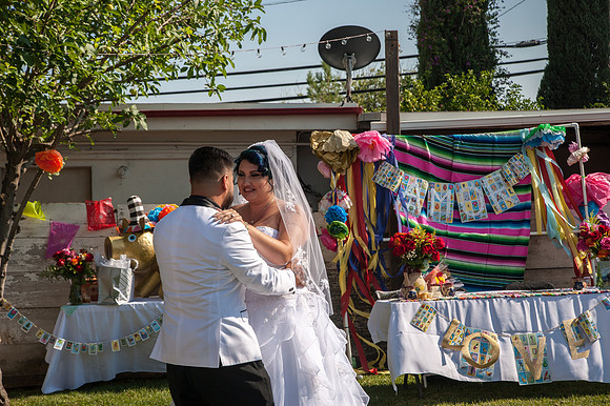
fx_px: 1270
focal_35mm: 75
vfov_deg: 18.2
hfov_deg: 27.0
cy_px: 203
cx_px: 305
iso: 200
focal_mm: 75
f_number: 11
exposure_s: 1/500
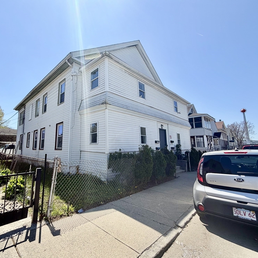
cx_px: 109
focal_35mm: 17
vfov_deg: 84.0
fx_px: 143
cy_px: 127
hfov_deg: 83.3
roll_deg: +1.3
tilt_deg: +10.1
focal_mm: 2.22
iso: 20
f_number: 2.2
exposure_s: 1/853
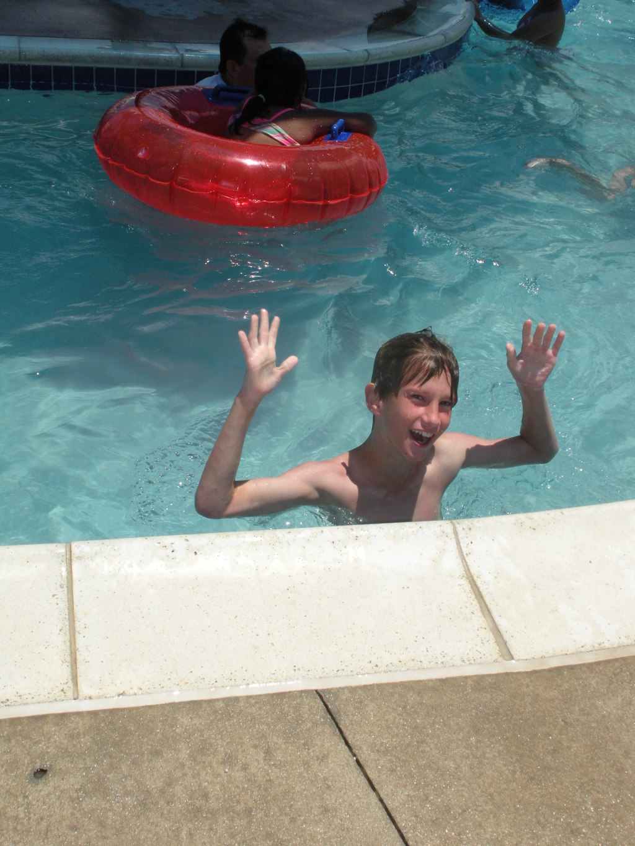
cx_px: 318
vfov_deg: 42.9
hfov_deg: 32.9
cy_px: 423
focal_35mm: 44
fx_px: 1076
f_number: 6.4
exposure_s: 1/596
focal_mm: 7.7
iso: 88
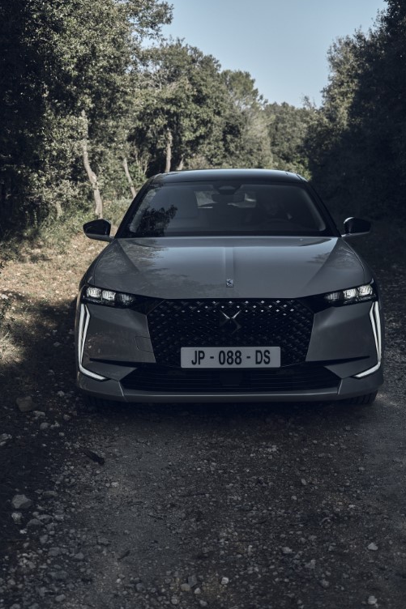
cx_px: 233
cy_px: 306
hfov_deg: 26.4
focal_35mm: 51
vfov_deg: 38.9
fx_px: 863
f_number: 5.6
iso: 200
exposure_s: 1/50
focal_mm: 60.7
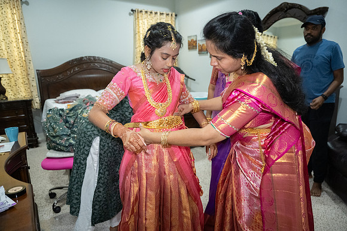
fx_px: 233
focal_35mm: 24
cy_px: 116
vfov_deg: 52.9
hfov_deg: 73.4
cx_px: 174
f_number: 2.8
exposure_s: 1/160
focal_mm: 24
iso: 2000
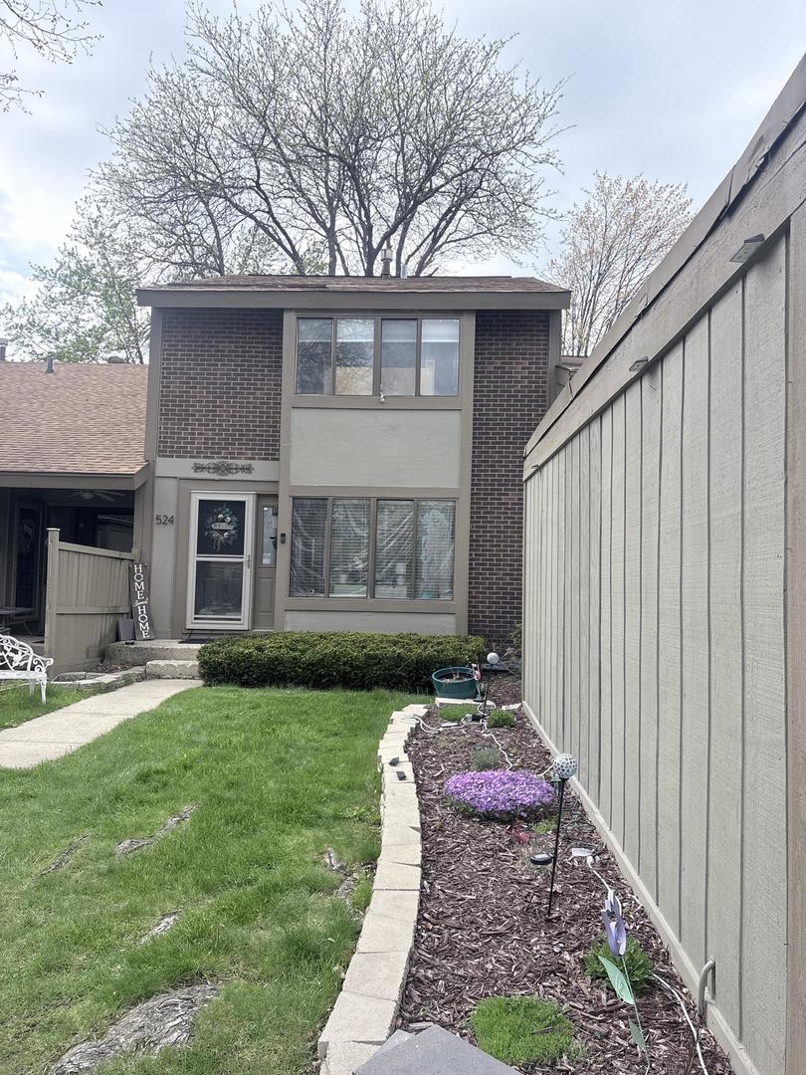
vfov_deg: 67.3
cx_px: 403
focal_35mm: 26
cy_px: 538
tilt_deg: +2.7
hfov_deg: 53.1
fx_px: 807
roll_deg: -0.8
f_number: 1.6
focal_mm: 5.96
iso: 64
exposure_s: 1/2141
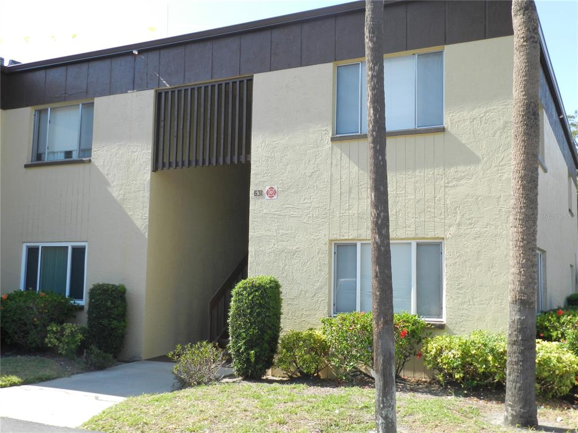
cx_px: 289
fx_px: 635
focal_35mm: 38
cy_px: 216
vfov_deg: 37.7
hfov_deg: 49.0
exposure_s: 1/400
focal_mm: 6.7
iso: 160
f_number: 4
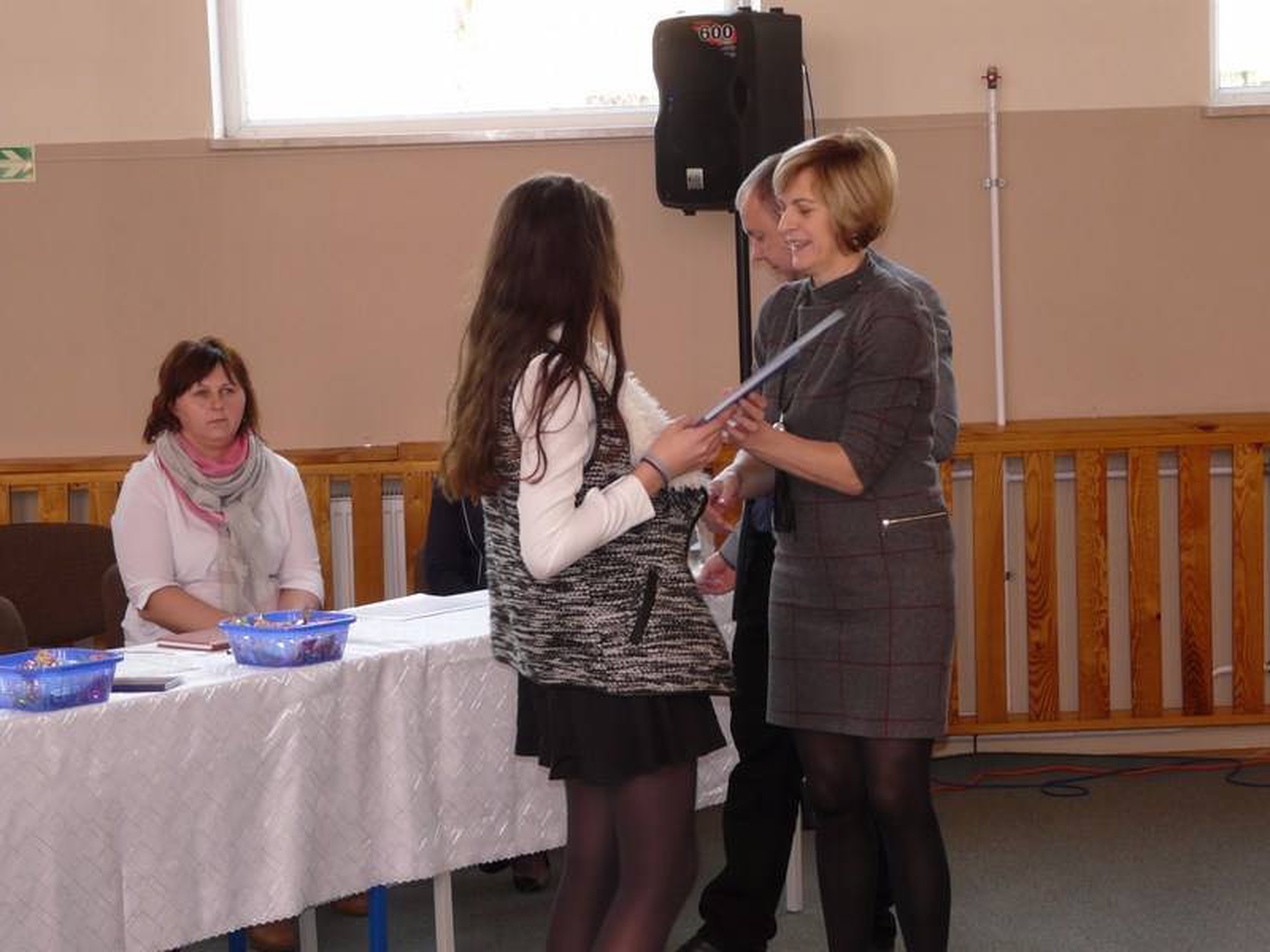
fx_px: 3119
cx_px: 635
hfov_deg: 23.0
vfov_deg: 17.4
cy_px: 476
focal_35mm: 85
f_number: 3.6
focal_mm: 14
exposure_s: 1/50
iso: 100
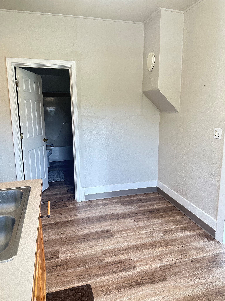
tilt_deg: -12.2
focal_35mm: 24
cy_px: 150
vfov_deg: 71.6
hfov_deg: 56.8
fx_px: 208
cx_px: 112
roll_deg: -0.5
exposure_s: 1/60
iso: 200
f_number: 1.78
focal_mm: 6.86
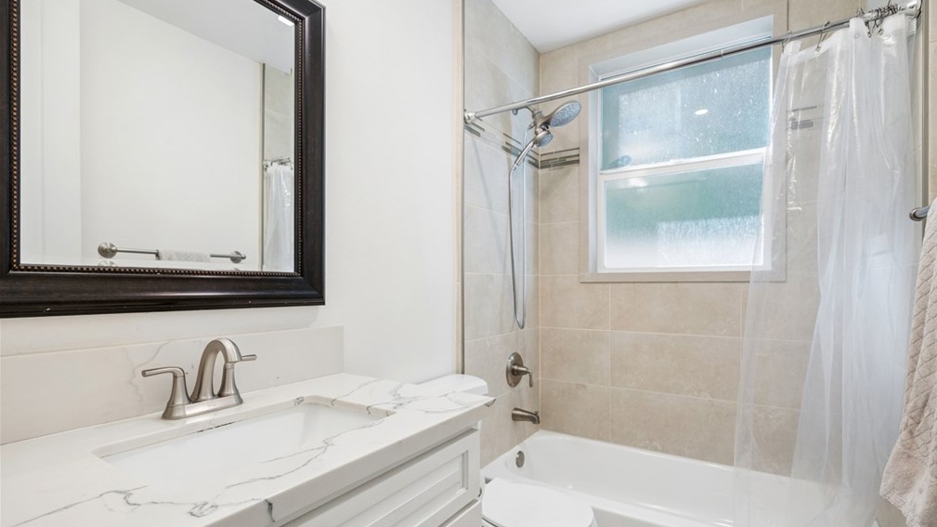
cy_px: 291
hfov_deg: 95.9
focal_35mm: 17
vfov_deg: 63.7
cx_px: 475
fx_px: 422
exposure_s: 1/10
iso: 200
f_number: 7.1
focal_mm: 16
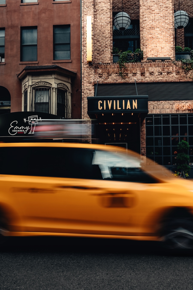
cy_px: 145
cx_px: 96
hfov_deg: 37.9
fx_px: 281
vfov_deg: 54.4
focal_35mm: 35
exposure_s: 1/13
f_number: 5.6
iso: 50
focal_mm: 35
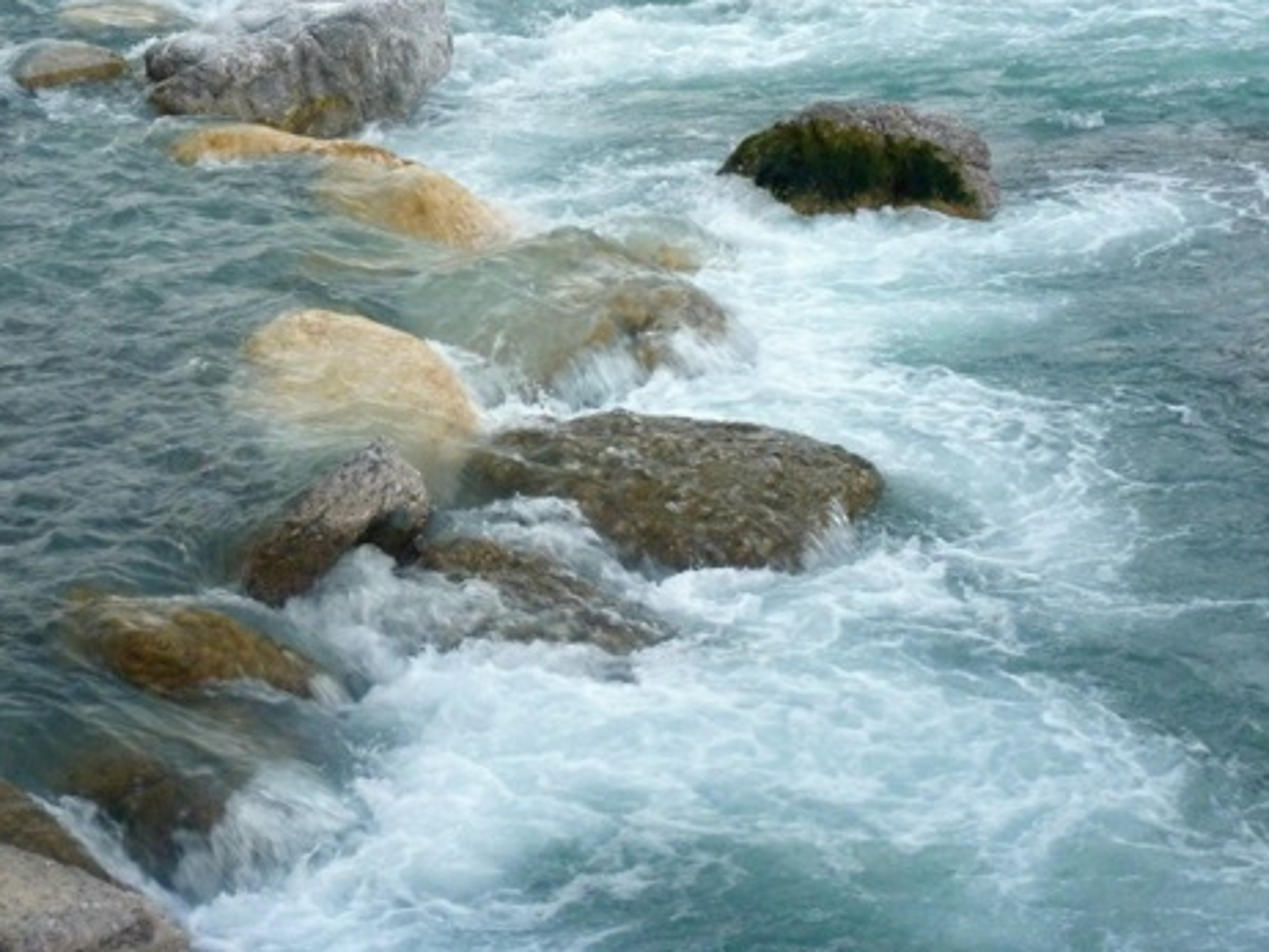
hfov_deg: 21.7
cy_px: 310
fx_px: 3301
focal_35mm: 90
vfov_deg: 16.4
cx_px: 494
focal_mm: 11.7
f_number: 4.6
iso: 320
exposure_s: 1/60
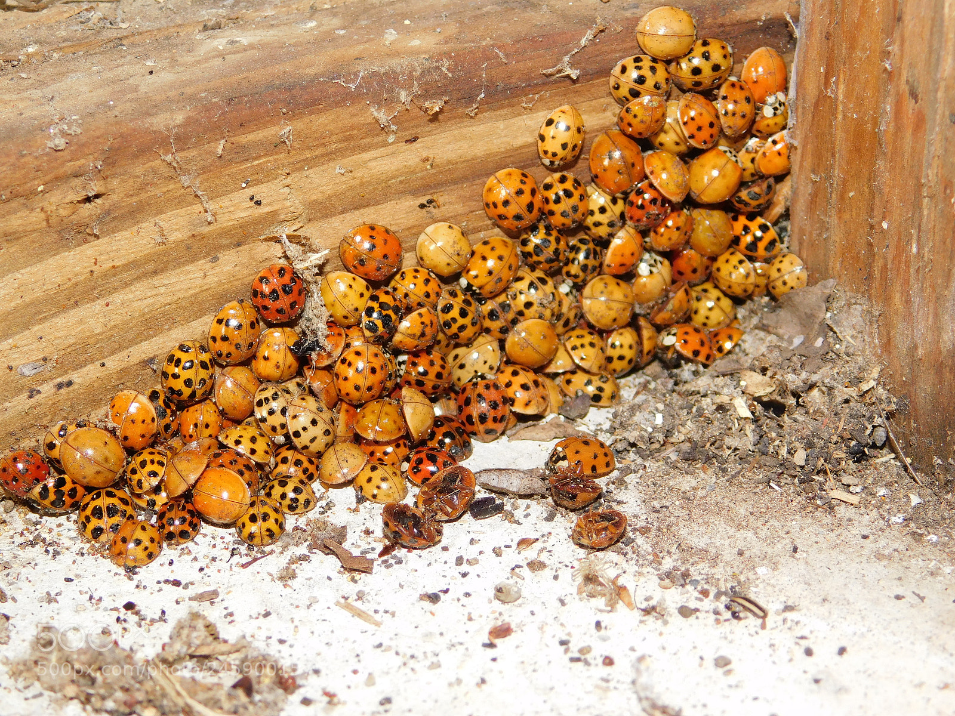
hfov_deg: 21.5
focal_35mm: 91
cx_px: 478
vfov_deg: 16.2
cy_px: 358
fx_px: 2511
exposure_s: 1/60
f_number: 4.5
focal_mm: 16.1
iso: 200
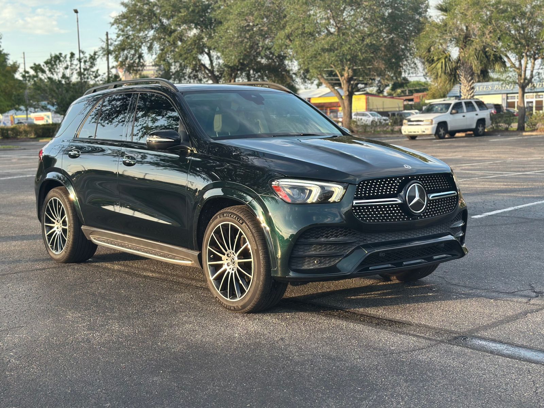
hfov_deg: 39.7
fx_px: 754
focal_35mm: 48
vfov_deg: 30.3
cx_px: 272
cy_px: 204
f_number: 1.78
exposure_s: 1/590
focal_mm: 6.86
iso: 80
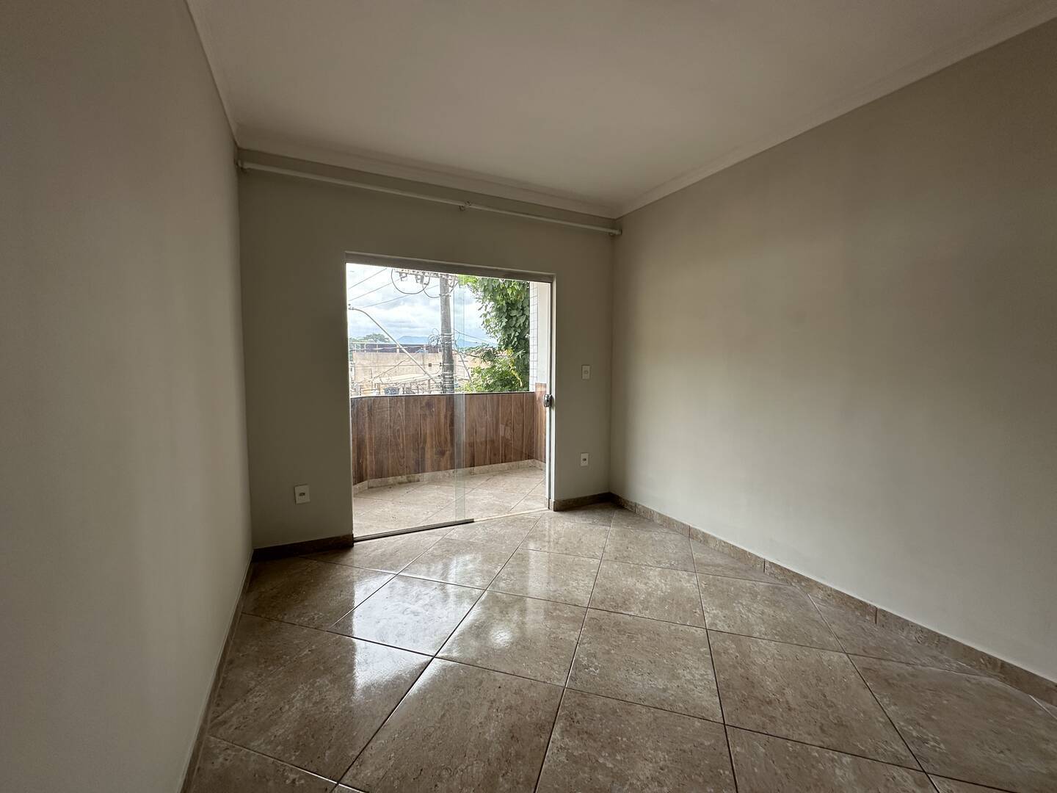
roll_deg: +0.0
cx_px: 528
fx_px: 427
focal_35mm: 14
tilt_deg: -4.2
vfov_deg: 85.7
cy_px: 396
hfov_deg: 102.1
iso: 40
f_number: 2.2
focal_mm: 2.22
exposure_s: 1/205
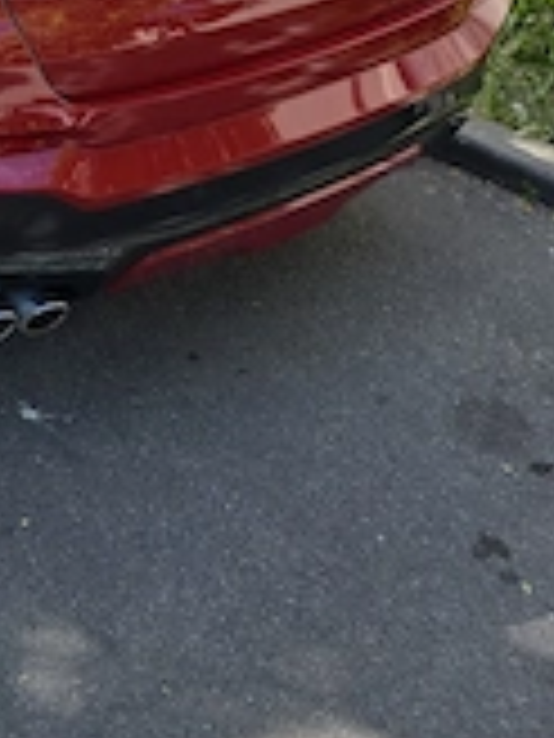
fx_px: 1195
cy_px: -22
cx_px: -90
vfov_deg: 31.4
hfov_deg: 24.0
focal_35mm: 56
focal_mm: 6.3
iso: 80
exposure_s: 1/1667
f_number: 1.7
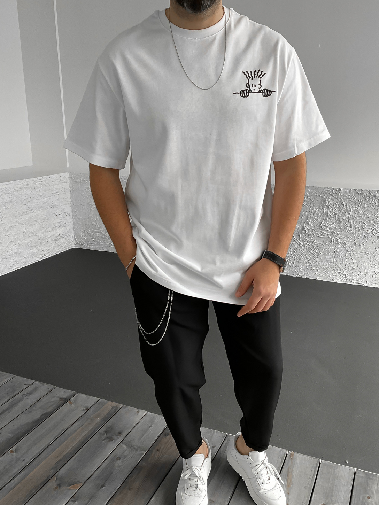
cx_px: 203
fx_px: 467
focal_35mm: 32
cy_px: 260
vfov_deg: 56.8
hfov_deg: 44.1
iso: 64
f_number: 1.8
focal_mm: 3
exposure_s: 1/120
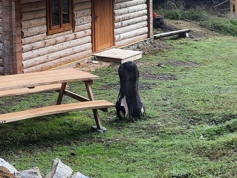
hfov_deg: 24.7
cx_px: 27
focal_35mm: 77
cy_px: -4
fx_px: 527
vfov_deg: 18.6
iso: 32
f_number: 2
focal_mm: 4.6
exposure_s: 1/50
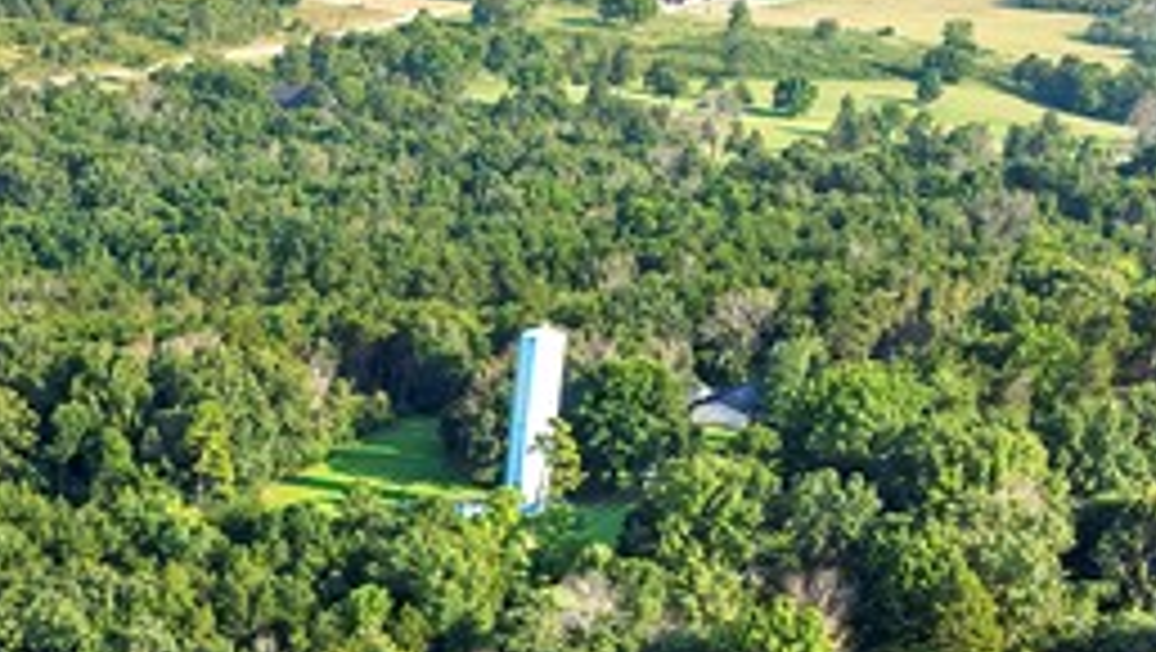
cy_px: 1147
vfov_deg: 11.0
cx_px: -463
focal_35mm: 104
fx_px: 3190
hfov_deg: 18.6
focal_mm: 12.29
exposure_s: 1/640
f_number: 2.8
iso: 110
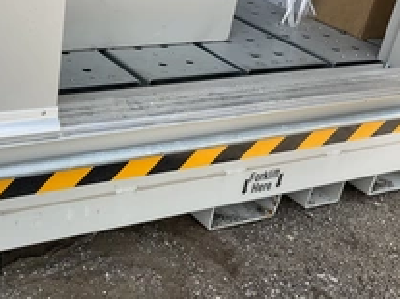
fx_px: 647
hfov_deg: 33.5
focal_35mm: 56
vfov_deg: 25.8
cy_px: 218
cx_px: 91
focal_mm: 3
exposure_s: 1/292
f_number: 1.8
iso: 25
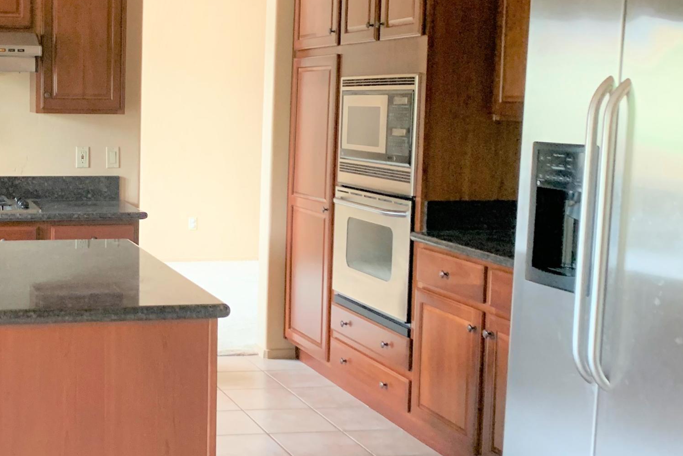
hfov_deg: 35.0
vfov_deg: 25.1
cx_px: 83
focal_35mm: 54
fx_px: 1025
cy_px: 214
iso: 320
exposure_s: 1/60
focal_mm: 4.25
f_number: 1.8
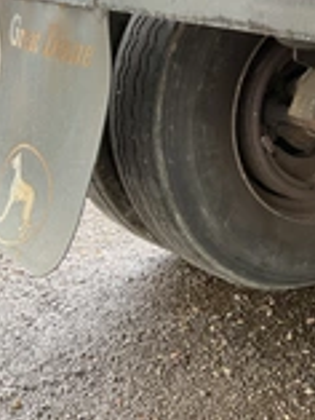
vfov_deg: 26.3
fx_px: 897
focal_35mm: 74
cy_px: 174
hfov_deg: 18.4
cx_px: 422
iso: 64
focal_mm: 3
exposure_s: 1/80
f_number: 1.8
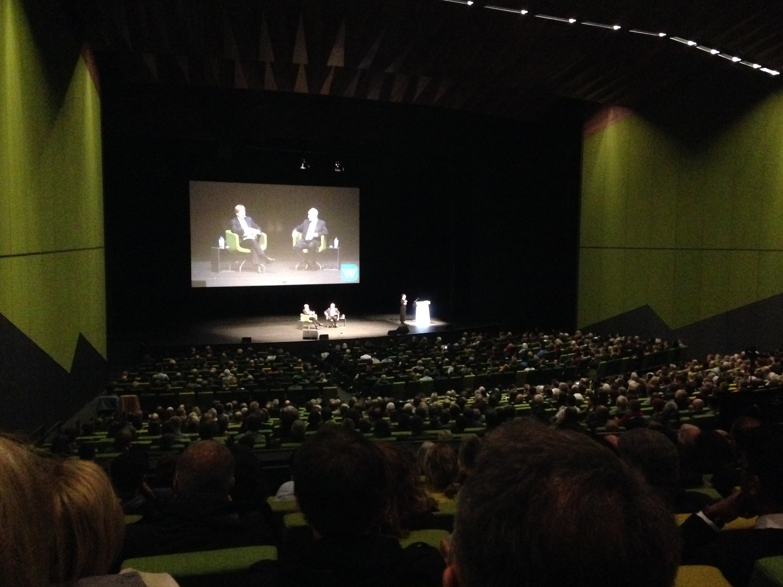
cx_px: 392
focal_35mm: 33
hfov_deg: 55.3
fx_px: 747
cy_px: 294
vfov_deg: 43.0
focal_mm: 4.12
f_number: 2.4
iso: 800
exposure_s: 1/15
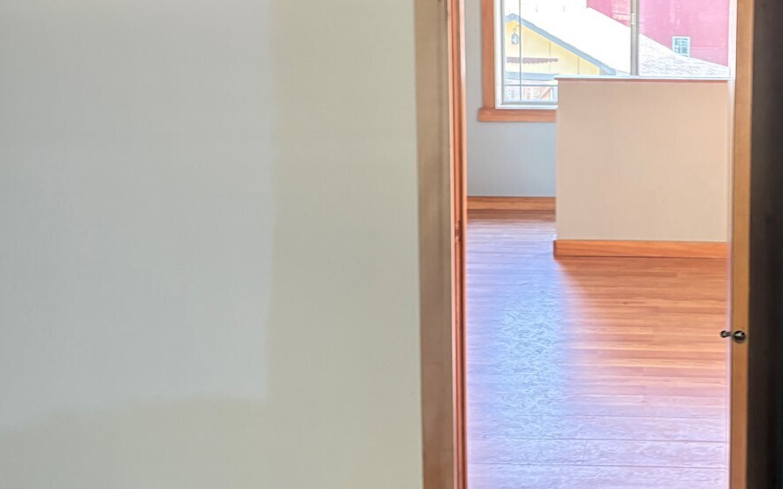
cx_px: 631
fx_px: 1067
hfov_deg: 38.7
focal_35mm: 50
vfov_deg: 25.5
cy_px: 112
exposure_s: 1/60
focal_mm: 5.96
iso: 400
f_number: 1.6
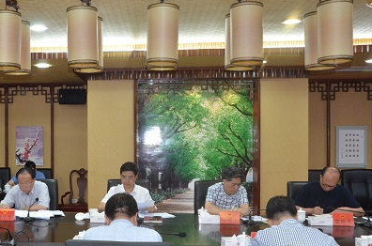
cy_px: 144
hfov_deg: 40.4
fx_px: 492
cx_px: 100
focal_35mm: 48
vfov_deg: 28.0
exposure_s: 1/60
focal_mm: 21
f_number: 5.6
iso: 1600
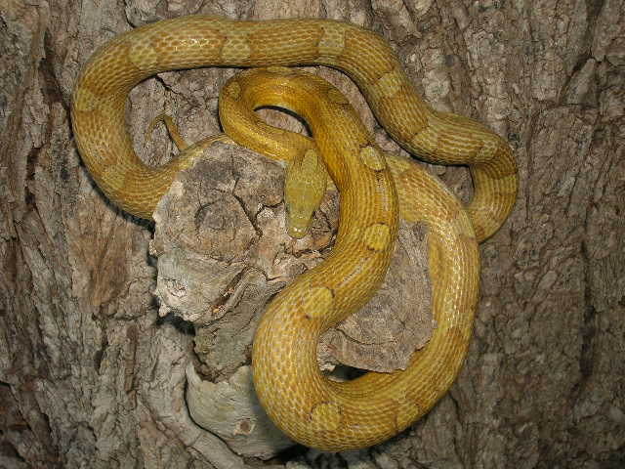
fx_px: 1137
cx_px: 312
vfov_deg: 23.3
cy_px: 234
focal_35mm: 63
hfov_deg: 30.7
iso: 50
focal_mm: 10.4
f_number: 3.6
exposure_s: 1/60.1
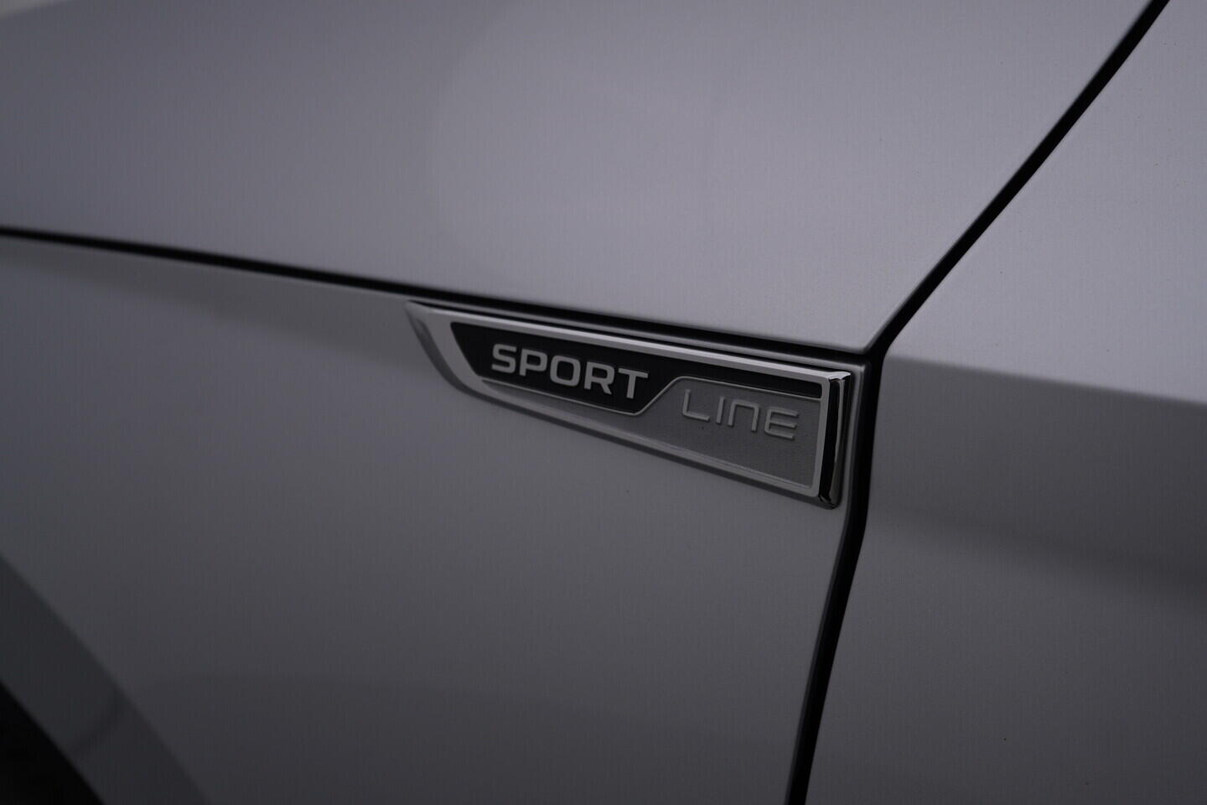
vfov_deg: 36.9
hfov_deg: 53.1
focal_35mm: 36
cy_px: 402
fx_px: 1207
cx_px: 604
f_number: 6.3
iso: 125
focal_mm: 24
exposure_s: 1/200
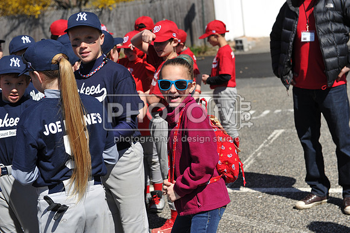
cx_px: 175
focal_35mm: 70
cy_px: 116
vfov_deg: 19.4
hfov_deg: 28.9
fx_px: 680
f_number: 5
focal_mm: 70
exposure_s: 1/1250
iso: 200
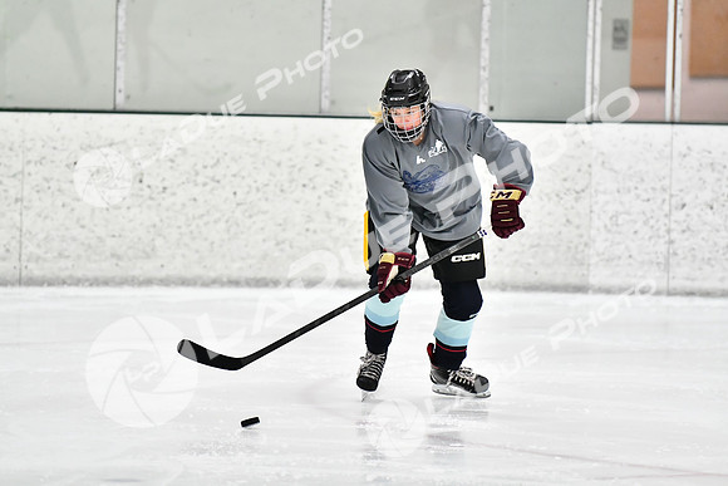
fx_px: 5764
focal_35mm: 285
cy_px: 243
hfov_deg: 7.2
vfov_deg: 4.8
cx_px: 364
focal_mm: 190
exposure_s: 1/1250
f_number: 2.8
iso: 5000
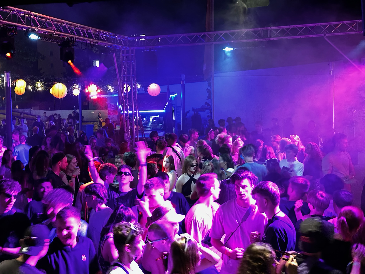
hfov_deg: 39.7
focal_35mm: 48
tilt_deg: -3.0
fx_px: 506
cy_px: 137
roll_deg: -0.4
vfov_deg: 30.3
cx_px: 182
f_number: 1.78
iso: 800
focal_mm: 6.86
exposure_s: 1/14
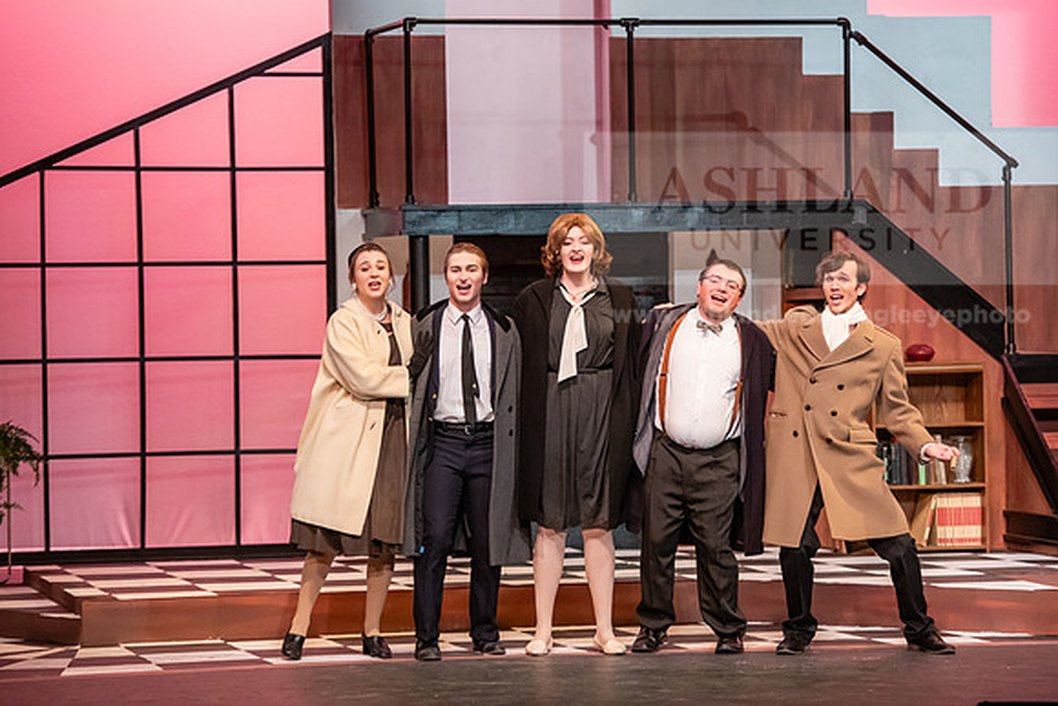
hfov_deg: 15.8
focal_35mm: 130
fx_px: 3821
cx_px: 529
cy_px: 353
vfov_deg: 10.6
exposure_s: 1/200
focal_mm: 130
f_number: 3.5
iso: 3200
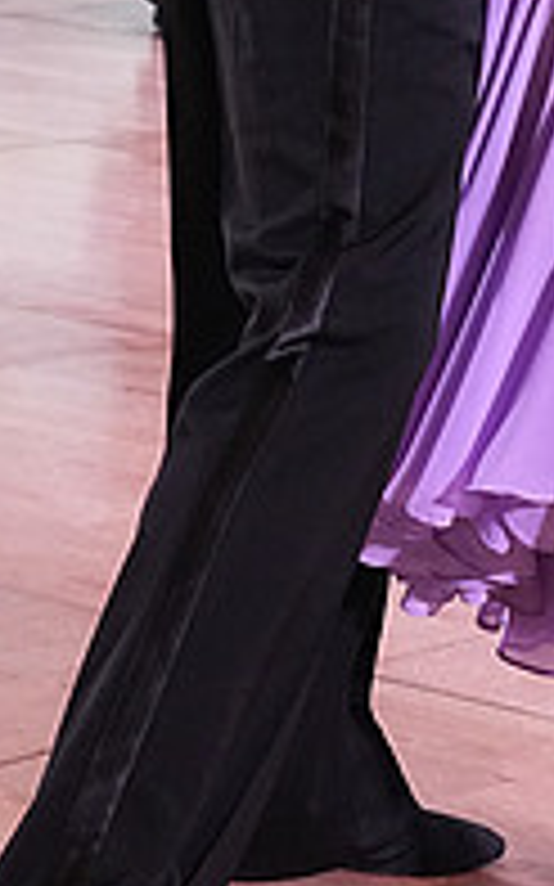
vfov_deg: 10.7
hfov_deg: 6.8
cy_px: -274
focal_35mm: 192
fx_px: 4642
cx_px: 565
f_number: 5.6
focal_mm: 43
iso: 3200
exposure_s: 1/320
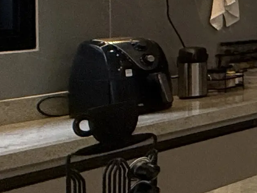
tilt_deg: +1.1
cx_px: 786
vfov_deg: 16.1
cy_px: -21
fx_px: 661
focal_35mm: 89
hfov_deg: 11.3
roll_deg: +0.9
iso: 200
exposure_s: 1/120
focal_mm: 2.22
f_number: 2.2
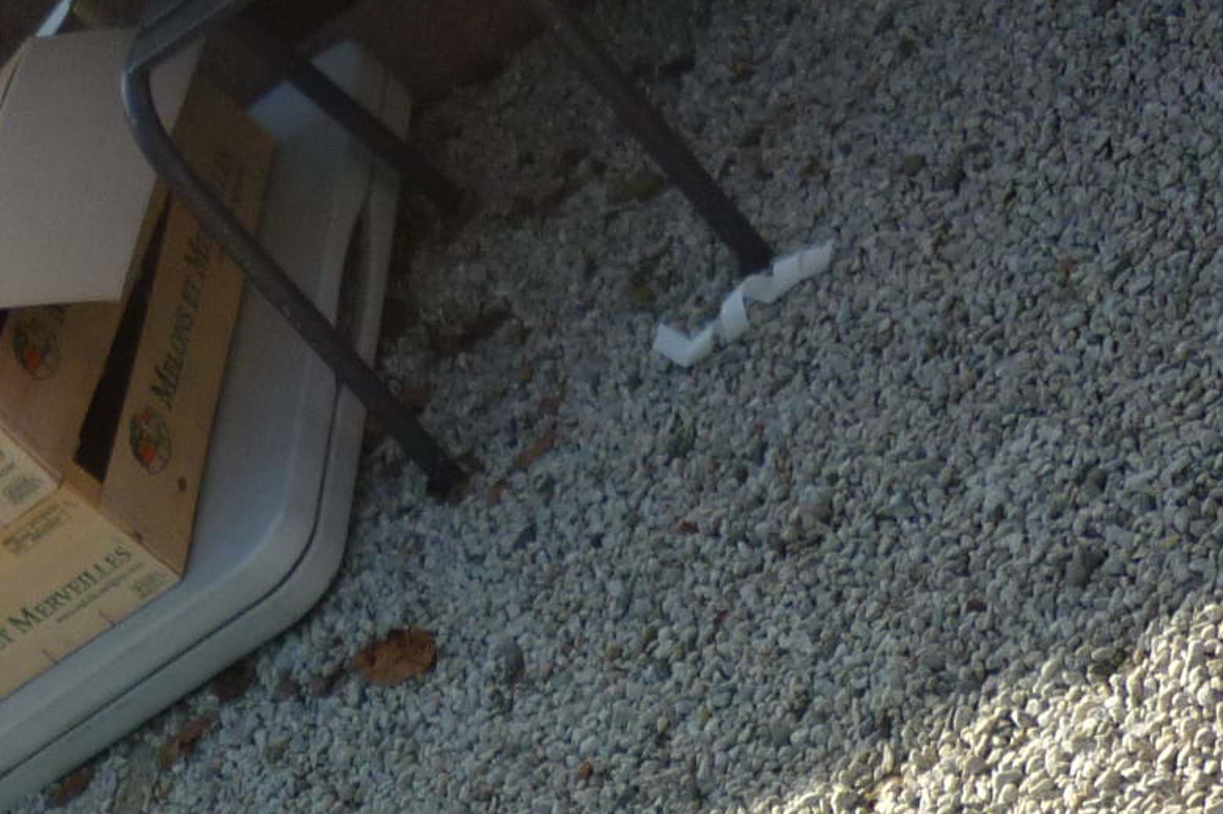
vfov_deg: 11.2
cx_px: 25
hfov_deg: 17.7
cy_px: 1499
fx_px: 3837
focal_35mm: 113
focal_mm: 5.5
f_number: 2.8
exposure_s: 1/640
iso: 80
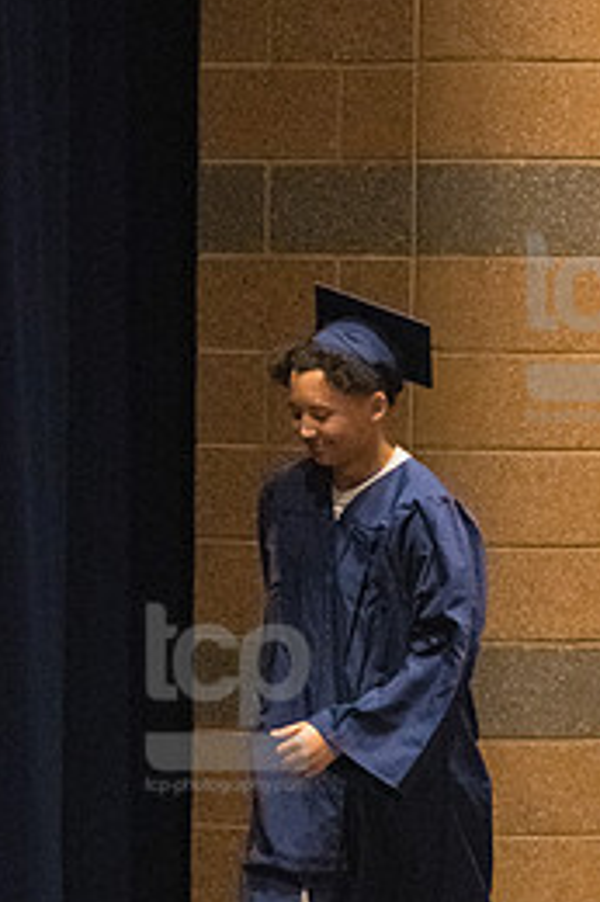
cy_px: 697
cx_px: 227
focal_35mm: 468
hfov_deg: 2.9
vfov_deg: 4.4
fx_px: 11715
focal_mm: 180
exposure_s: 1/250
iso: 8000
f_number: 4.5
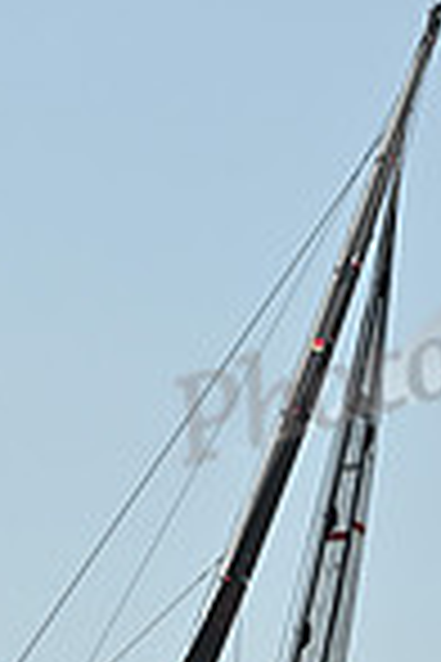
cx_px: -56
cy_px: 1063
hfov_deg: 3.7
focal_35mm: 374
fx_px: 6872
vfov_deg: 5.4
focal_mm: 95
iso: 320
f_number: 9
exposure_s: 1/1250
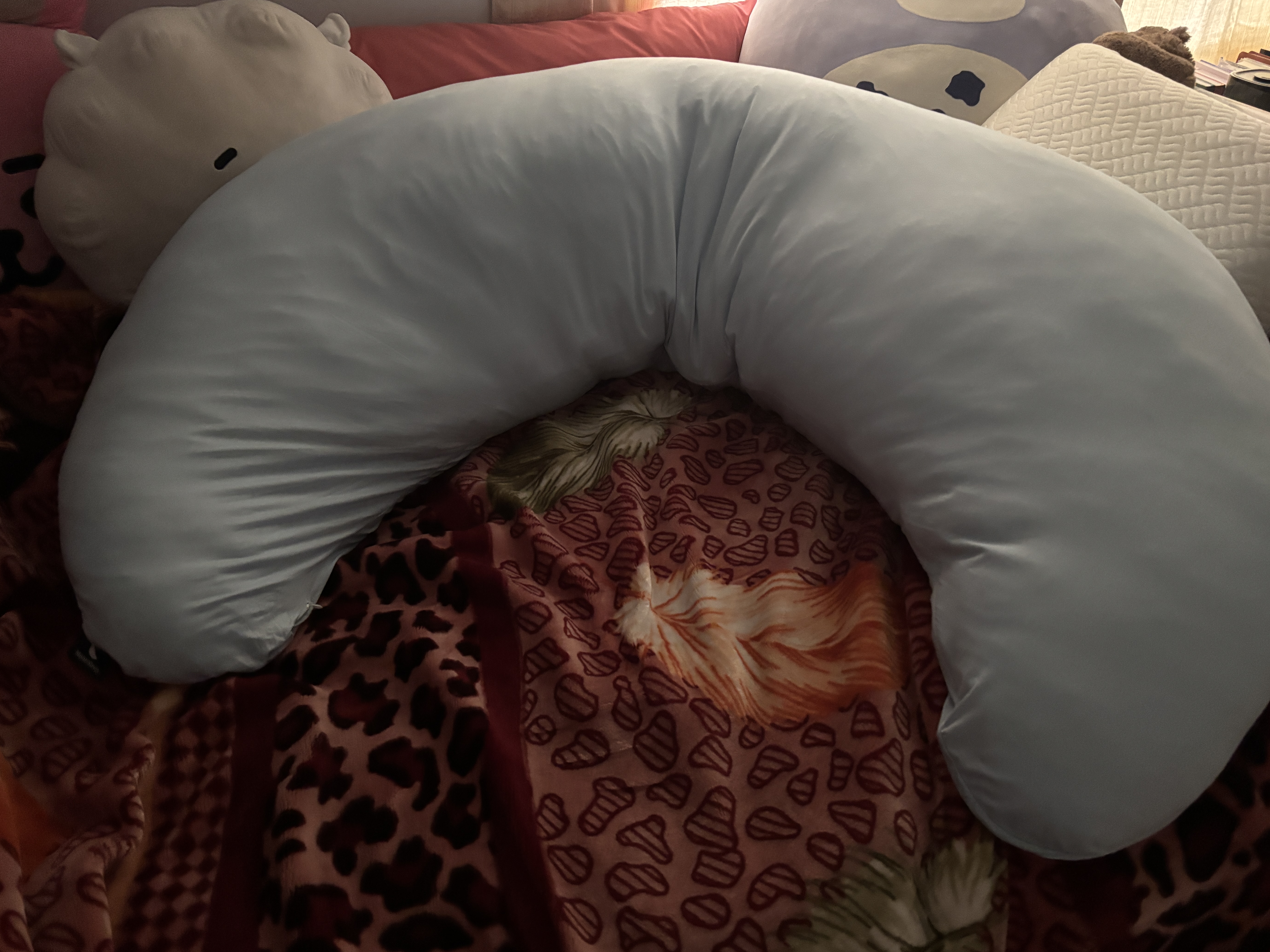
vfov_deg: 51.4
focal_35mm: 27
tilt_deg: -36.5
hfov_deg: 65.3
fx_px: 991
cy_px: 481
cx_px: 644
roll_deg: +0.6
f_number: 1.6
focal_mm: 5.96
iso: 800
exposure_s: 1/30
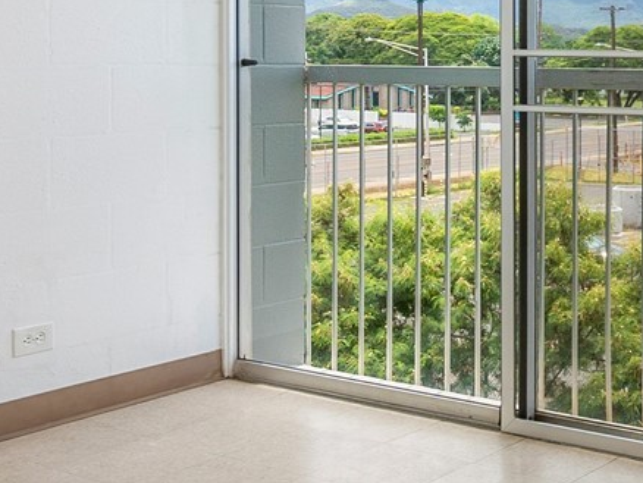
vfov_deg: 21.6
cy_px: 73
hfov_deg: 27.4
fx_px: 1245
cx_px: 629
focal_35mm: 67
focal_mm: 12
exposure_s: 1/125
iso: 125
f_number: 8
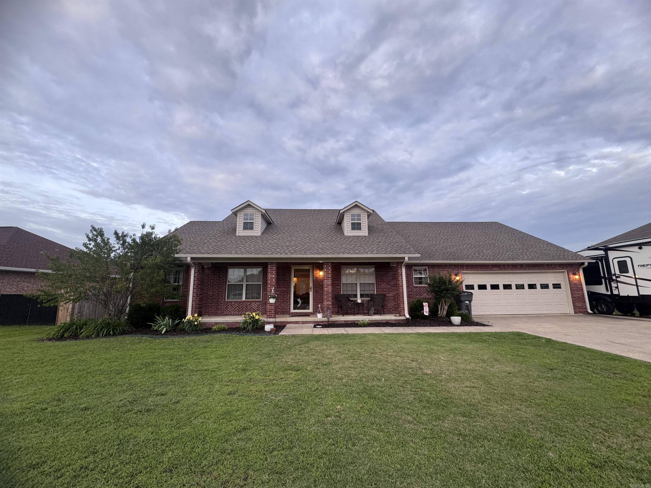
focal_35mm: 14
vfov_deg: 85.7
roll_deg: -0.2
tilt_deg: +9.0
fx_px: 263
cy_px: 244
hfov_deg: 102.1
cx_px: 326
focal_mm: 2.22
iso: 80
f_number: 2.2
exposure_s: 1/99
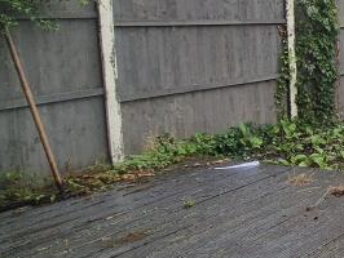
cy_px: 83
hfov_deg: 25.5
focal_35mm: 50
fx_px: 497
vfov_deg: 28.9
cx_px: 547
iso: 50
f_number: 2.2
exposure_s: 1/534
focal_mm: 2.2
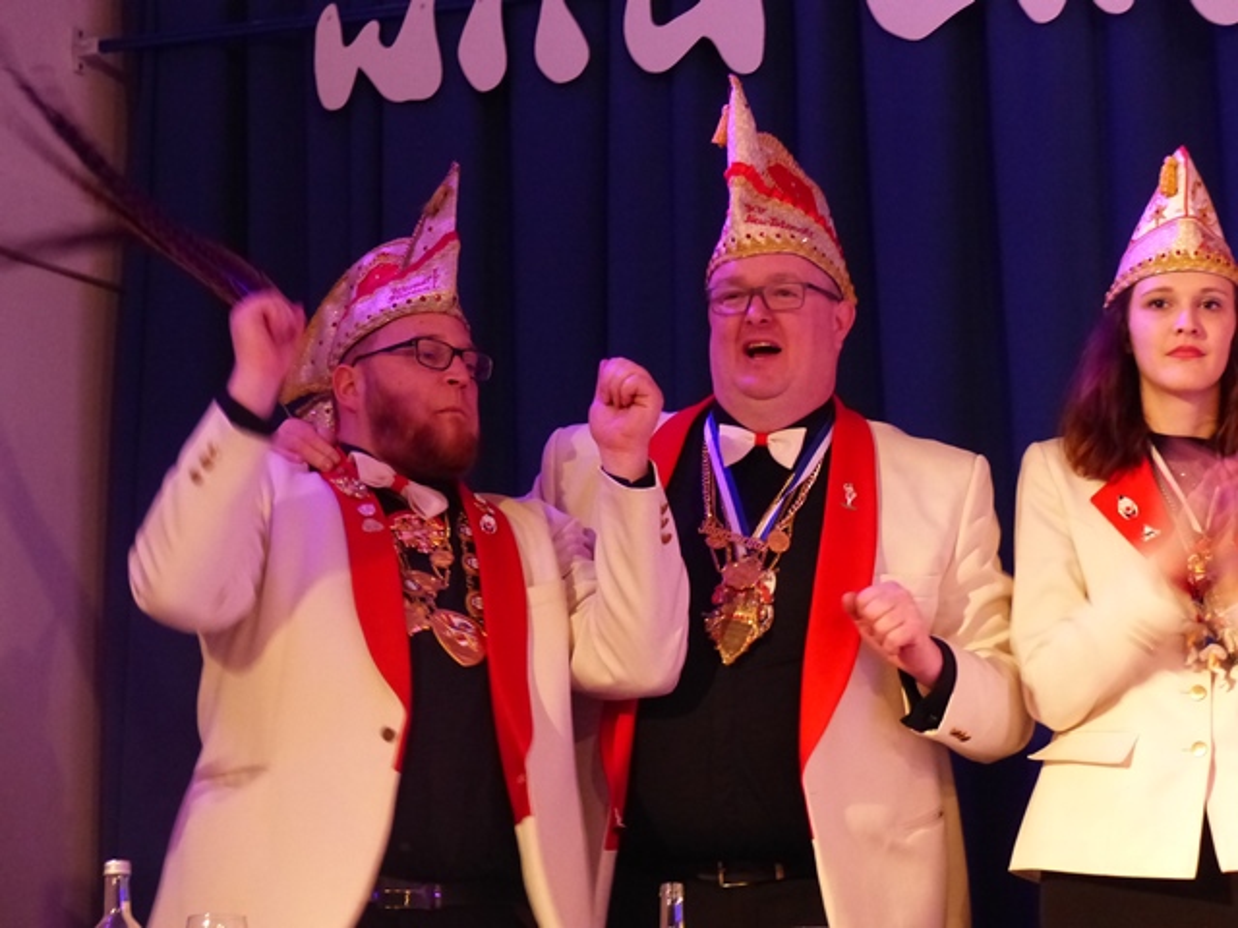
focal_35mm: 128
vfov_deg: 11.6
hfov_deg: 15.4
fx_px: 4578
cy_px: 464
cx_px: 619
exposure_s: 1/25
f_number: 2.8
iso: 800
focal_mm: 23.1
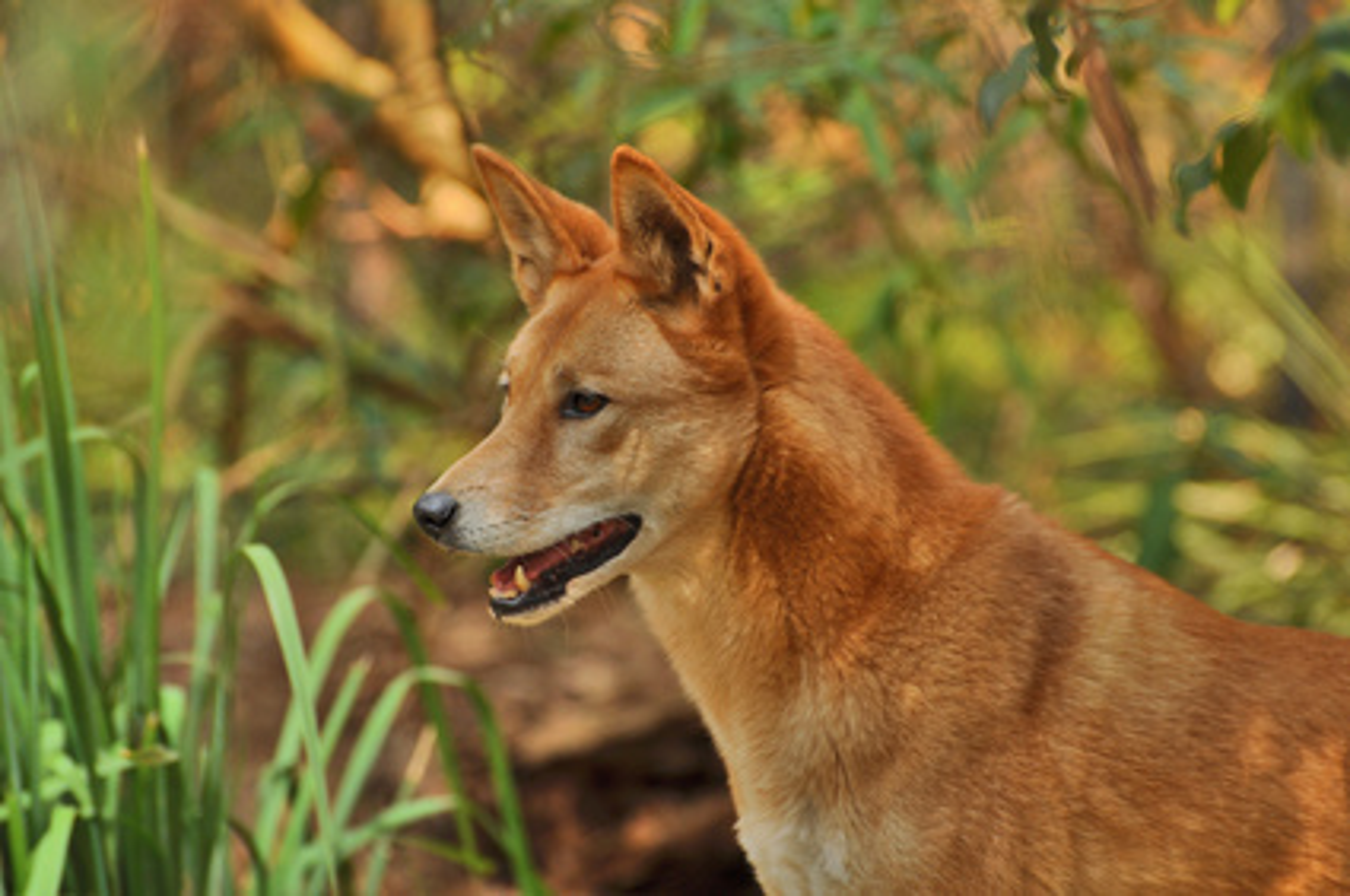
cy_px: 448
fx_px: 10952
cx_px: 675
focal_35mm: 292
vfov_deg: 4.7
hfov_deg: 7.1
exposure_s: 1/125
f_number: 5.3
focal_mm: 195
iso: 200
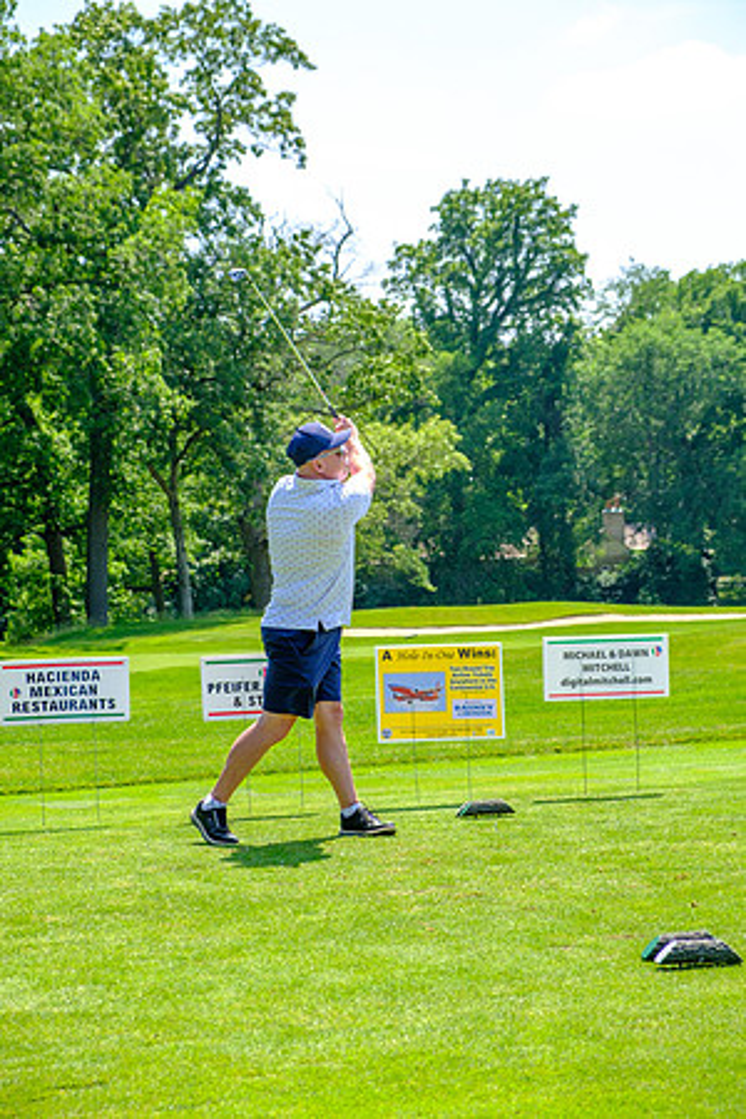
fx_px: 2580
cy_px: 560
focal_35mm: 83
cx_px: 373
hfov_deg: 16.5
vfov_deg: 24.5
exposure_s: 1/320
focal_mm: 55
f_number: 5
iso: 200
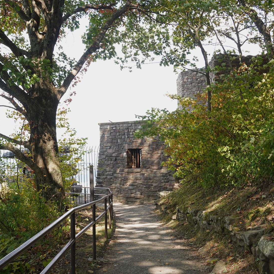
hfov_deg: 28.2
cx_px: 146
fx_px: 546
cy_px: 132
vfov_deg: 28.2
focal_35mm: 61
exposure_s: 1/100
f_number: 9
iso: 320
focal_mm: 39
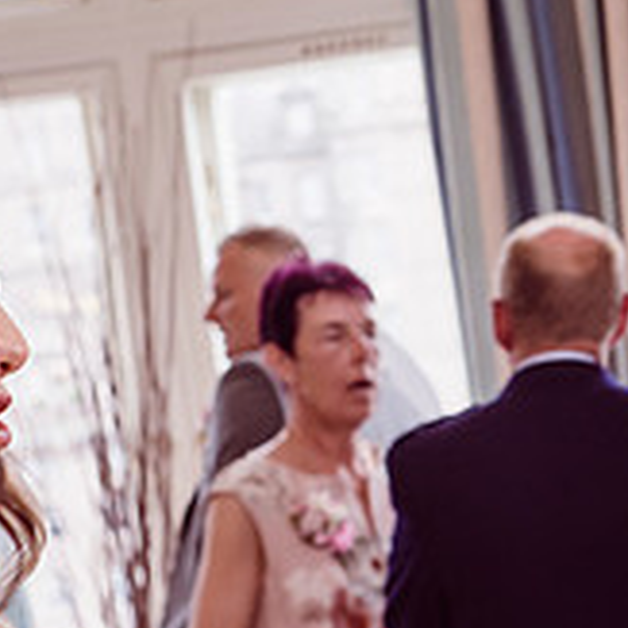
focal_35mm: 151
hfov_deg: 11.2
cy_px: 449
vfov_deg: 11.5
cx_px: 848
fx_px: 3099
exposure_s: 1/100
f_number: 5.6
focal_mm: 50
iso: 400
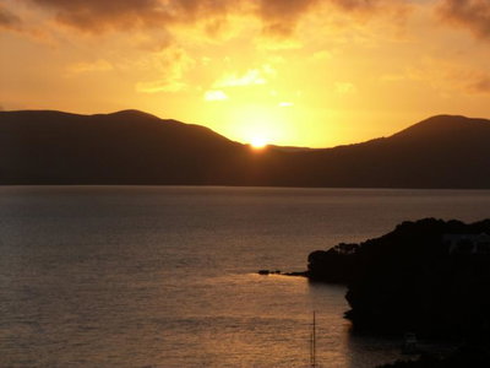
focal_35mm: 142
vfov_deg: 10.4
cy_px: 184
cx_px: 245
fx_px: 2010
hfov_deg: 13.9
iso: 160
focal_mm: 25.3
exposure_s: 1/320
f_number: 5.8
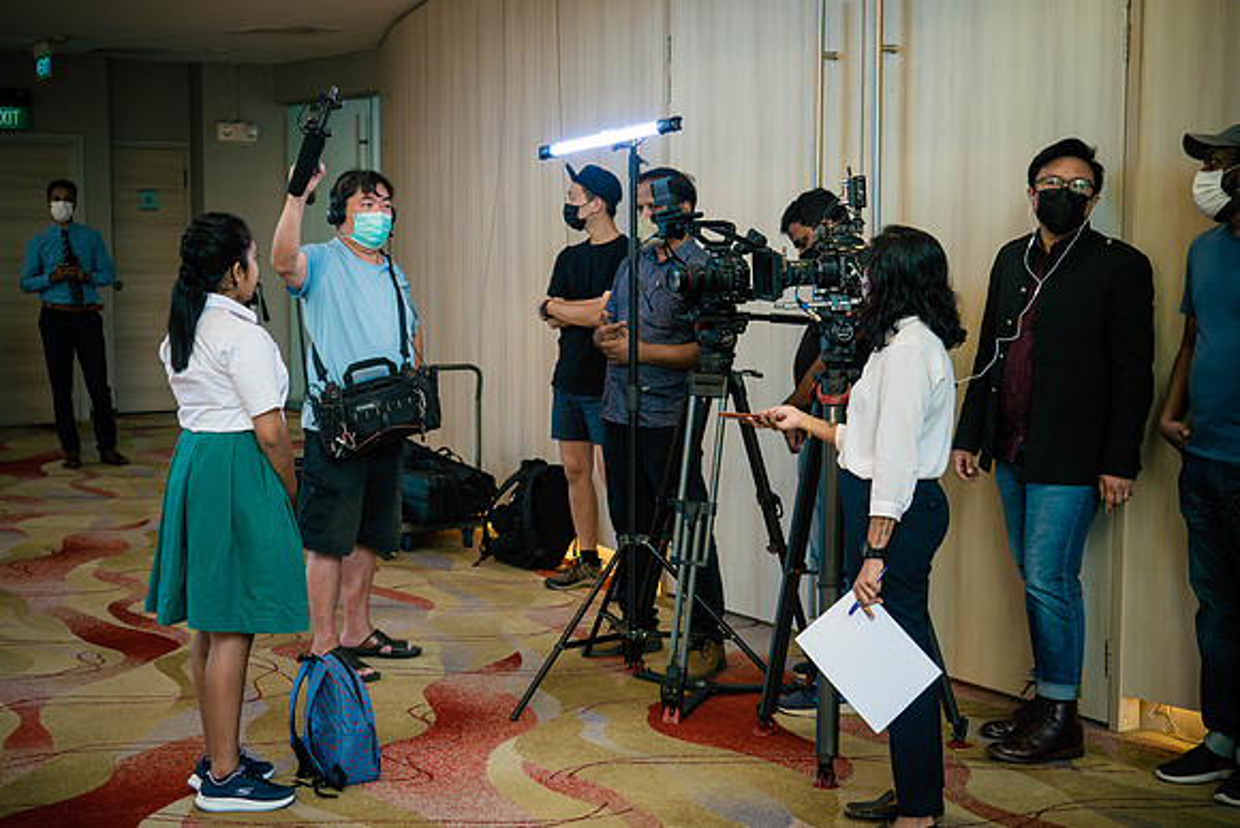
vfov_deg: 24.1
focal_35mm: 56
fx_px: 1935
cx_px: 620
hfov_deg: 35.5
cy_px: 414
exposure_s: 1/80
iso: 400
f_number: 2.8
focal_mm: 26
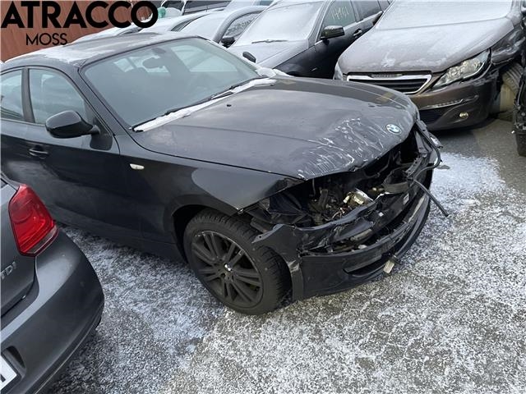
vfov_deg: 53.1
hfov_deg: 67.3
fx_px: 395
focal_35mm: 26
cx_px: 263
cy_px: 197
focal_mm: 4.2
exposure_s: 1/45
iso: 500
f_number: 1.6
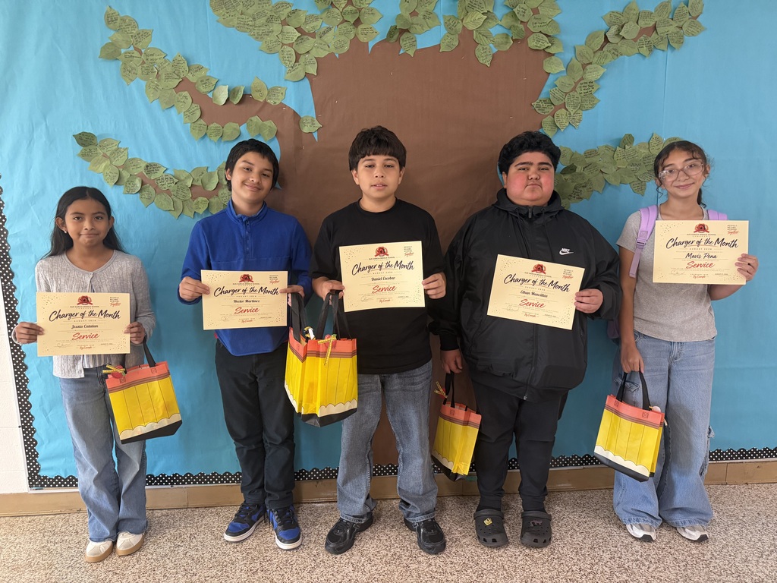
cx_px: 388
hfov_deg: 71.6
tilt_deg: -10.0
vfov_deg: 56.8
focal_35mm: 24
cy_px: 292
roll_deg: +0.2
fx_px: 539
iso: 400
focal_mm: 6.76
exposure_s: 1/60
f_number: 1.78
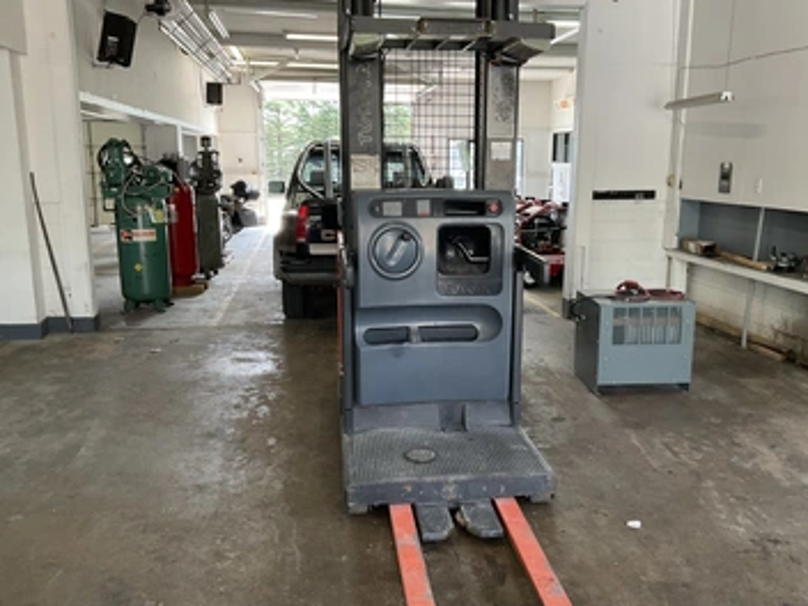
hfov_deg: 55.3
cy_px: 321
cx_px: 434
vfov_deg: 42.9
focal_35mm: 33
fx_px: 770
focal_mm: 3
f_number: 1.8
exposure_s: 1/60
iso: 50
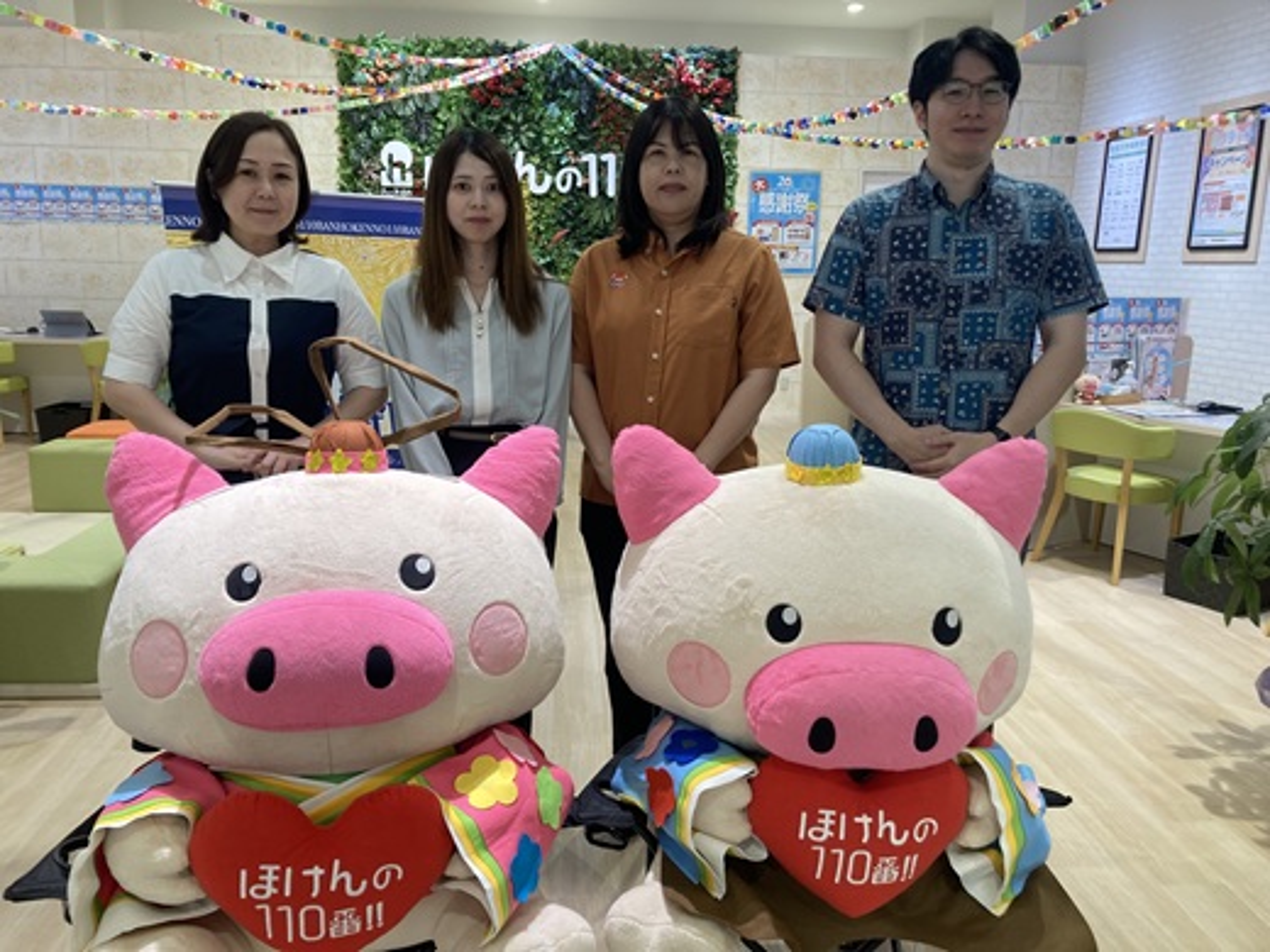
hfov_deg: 63.4
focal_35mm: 28
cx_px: 635
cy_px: 476
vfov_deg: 49.7
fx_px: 1027
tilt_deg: -11.9
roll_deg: -1.3
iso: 50
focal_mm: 3.99
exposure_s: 1/60
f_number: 1.8
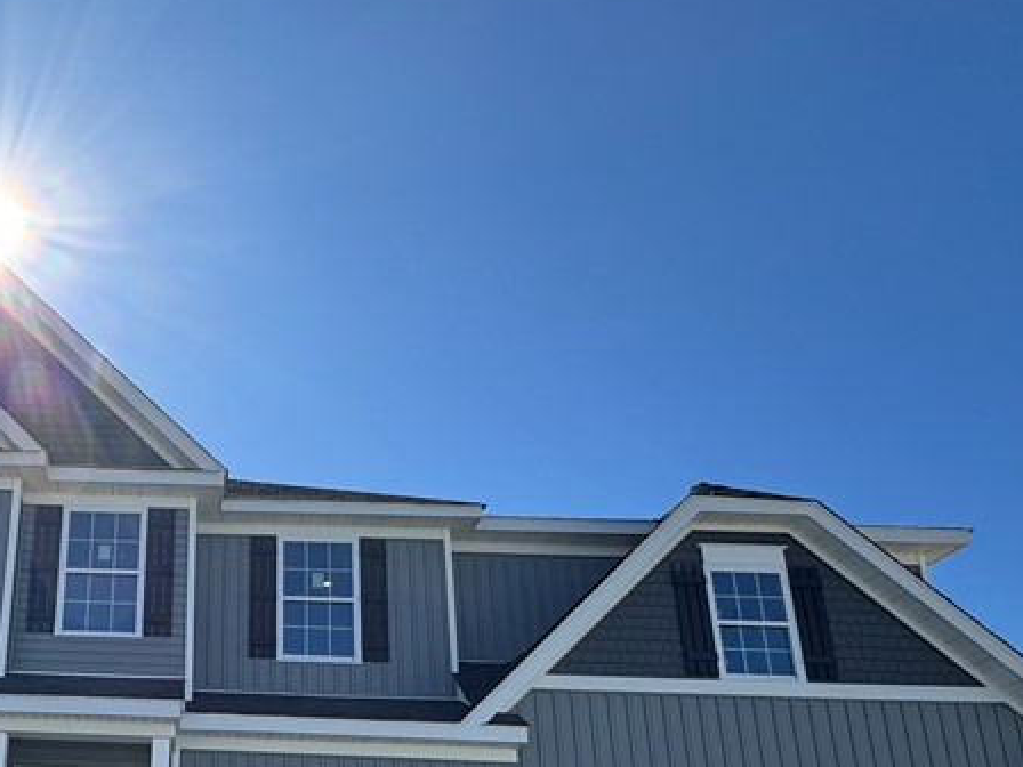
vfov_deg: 41.0
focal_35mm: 32
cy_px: 678
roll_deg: -3.0
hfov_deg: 51.3
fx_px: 946
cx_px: 132
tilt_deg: +18.5
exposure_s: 1/1880
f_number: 2.2
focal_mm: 2.22
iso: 50
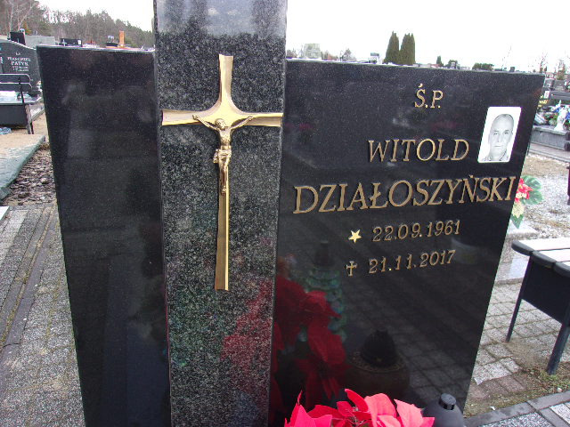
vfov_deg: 51.4
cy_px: 214
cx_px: 285
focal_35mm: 27
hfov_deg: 65.3
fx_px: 445
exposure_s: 1/110
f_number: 3
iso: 80
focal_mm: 4.9
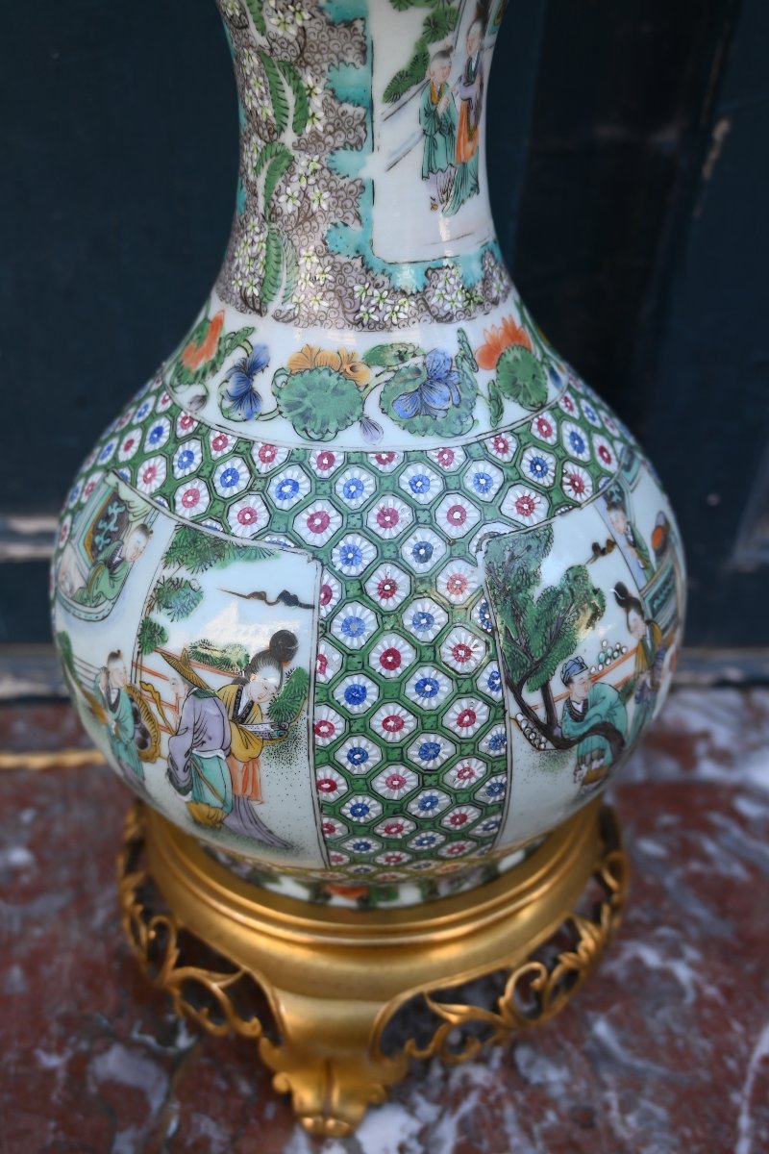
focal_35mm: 37
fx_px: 1177
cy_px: 577
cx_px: 384
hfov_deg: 36.2
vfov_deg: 52.2
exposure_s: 1/250
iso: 220
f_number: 4
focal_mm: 24.5
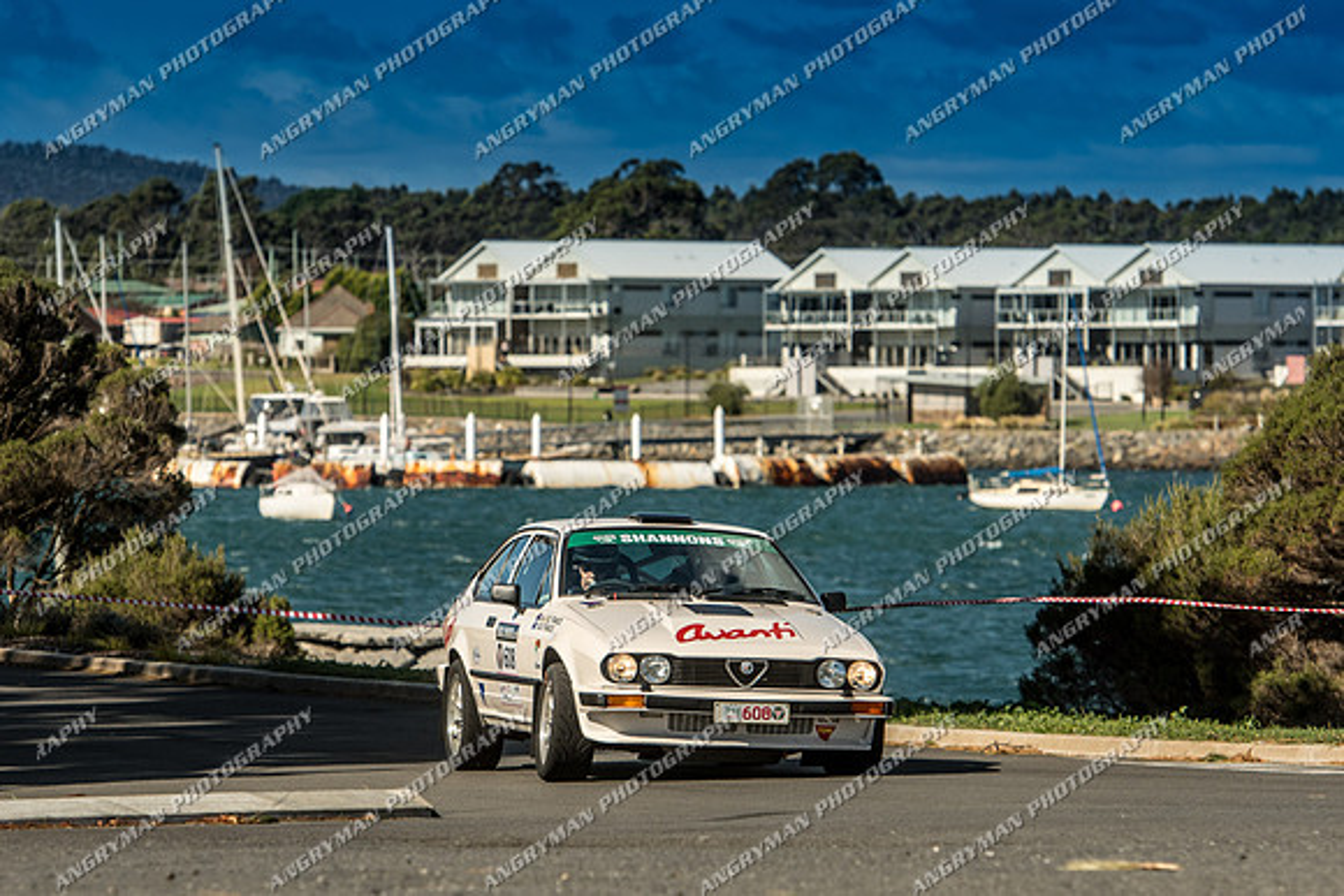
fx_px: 9033
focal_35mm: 242
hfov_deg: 8.5
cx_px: 622
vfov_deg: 5.7
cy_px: 476
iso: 160
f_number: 4
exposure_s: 1/3200
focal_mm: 150
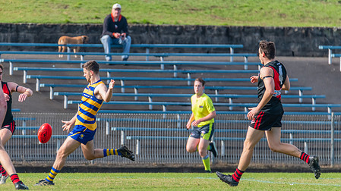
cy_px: 141
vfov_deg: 1.8
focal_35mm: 677
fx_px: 6118
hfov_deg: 3.2
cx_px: 123
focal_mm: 500
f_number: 6.3
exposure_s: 1/1600
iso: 1000
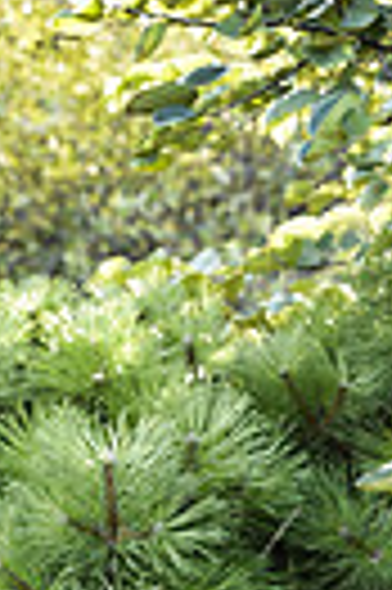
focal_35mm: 172
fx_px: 2817
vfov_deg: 11.3
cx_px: 617
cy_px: 968
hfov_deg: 7.8
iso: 200
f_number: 4.5
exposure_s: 1/80
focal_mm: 50
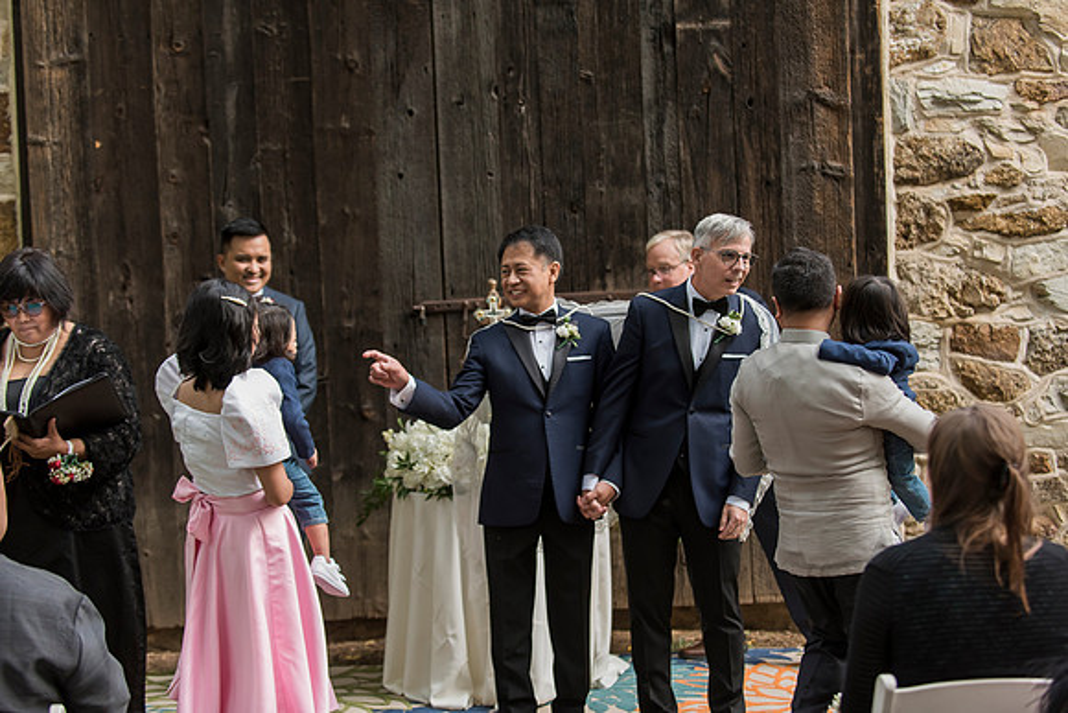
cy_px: 356
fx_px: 2077
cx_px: 534
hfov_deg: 28.8
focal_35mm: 70
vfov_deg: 19.5
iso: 800
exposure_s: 1/500
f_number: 3.2
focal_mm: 70
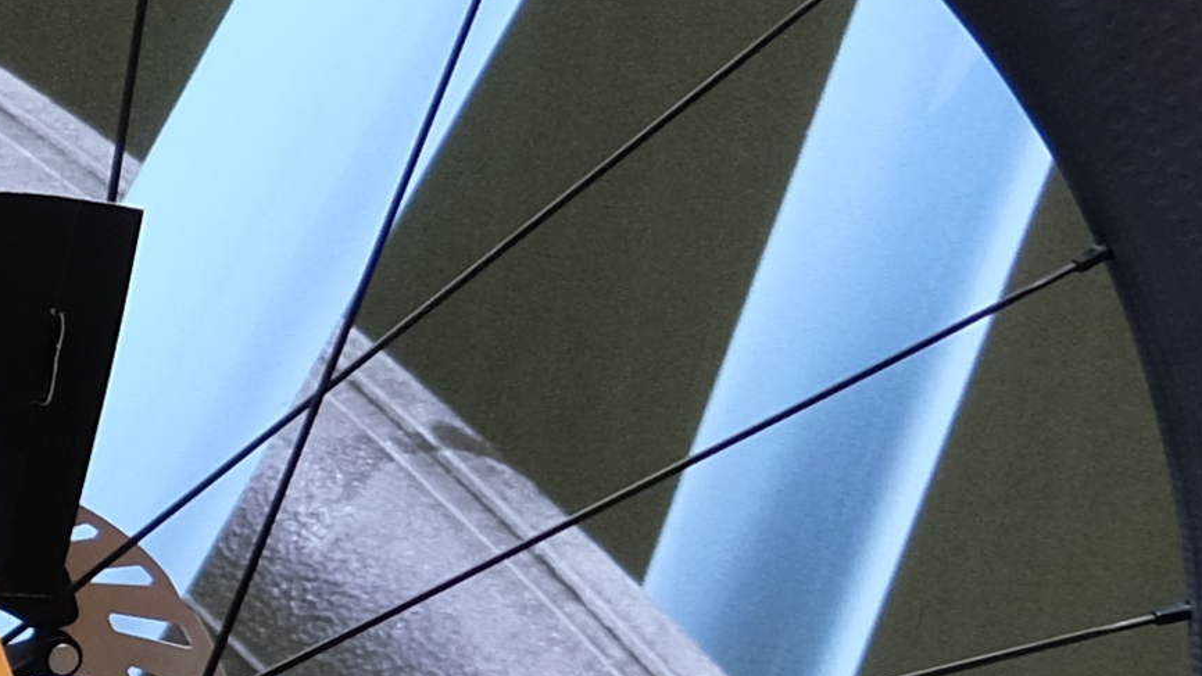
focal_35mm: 225
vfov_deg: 5.4
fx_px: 7171
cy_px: 403
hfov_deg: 8.2
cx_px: -2358
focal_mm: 20.5
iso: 400
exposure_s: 1/60
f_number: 4
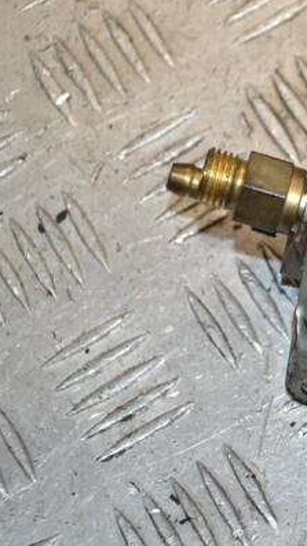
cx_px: 403
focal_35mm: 138
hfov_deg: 8.7
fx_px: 1995
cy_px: 272
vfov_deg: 15.6
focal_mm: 58
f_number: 5
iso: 800
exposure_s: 1/200
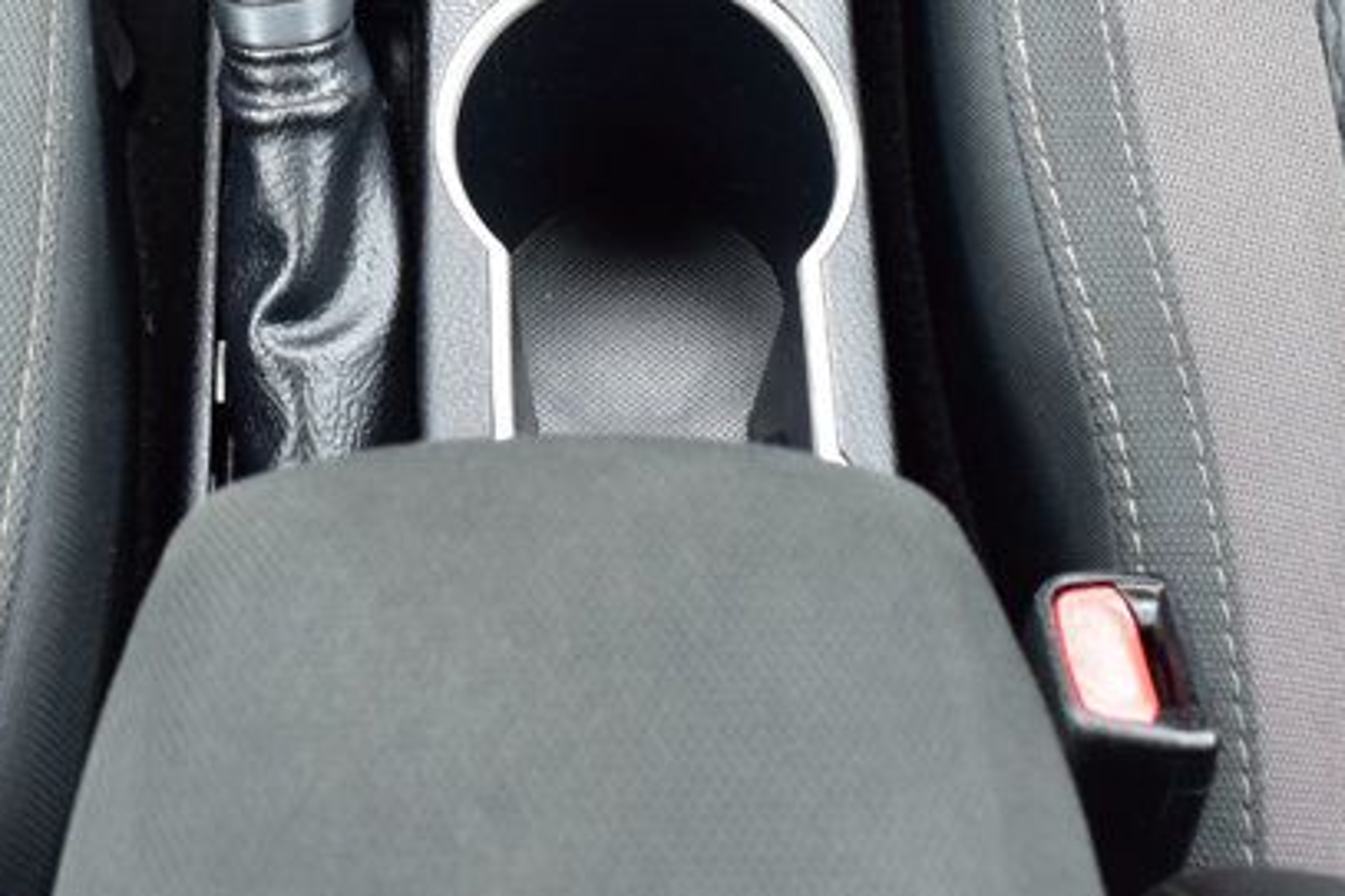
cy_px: -202
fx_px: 3100
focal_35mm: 83
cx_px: 532
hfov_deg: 24.4
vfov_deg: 15.8
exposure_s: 1/40
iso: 400
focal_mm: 22
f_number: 7.1
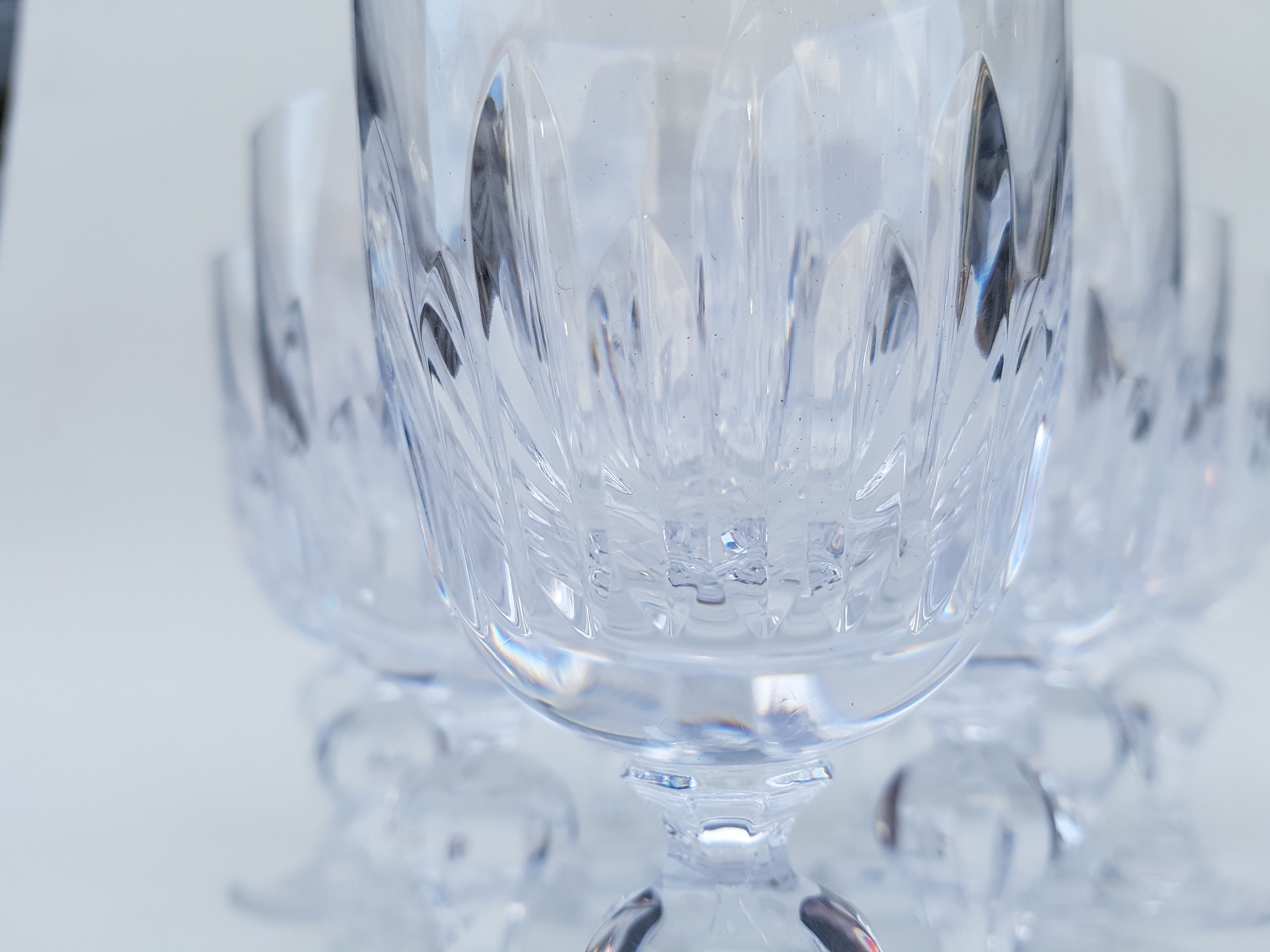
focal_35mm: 26
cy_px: 476
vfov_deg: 53.1
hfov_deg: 67.3
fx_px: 954
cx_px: 635
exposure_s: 1/621
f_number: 1.7
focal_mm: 4.2
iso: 64
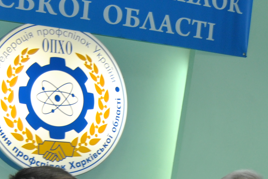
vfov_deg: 12.0
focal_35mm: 112
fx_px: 835
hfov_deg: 18.2
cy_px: 217
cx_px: 191
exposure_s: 1/60
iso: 200
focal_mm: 24
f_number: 3.8
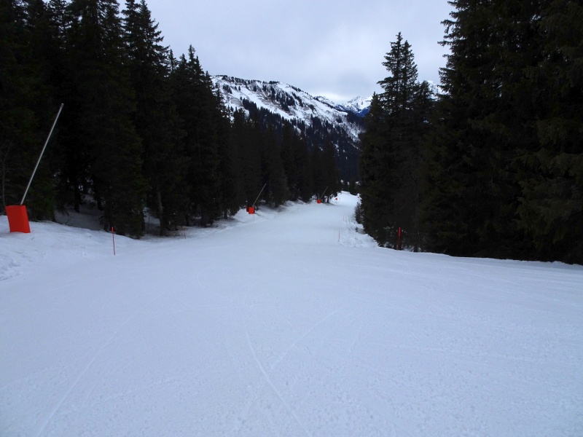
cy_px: 218
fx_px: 404
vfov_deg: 56.8
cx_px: 292
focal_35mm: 24
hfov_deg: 71.6
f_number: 3.5
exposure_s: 1/320
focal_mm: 4.1
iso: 80
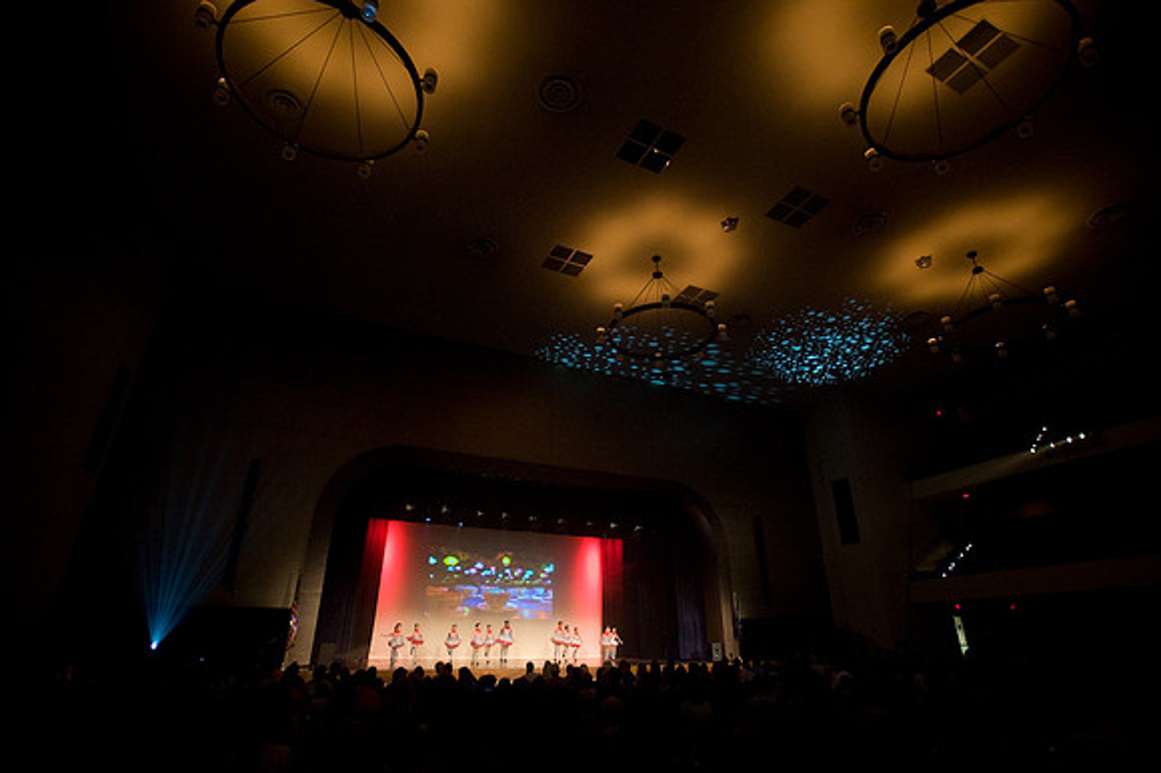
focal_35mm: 17
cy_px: 386
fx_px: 548
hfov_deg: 93.3
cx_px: 580
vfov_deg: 70.4
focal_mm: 17
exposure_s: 1/80
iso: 2000
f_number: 4
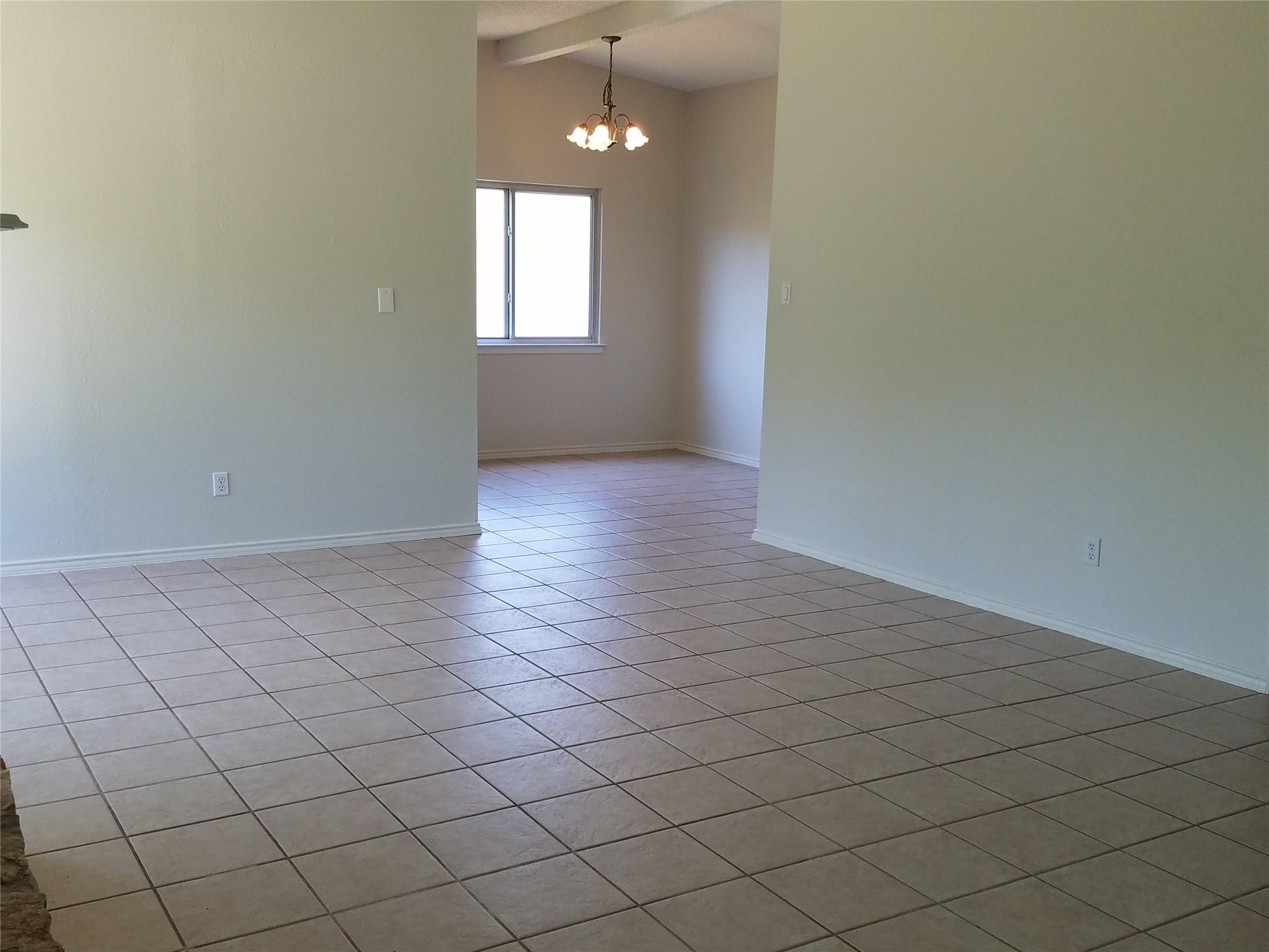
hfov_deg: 67.3
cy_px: 476
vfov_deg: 53.1
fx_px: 953
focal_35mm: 26
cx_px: 634
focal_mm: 4.2
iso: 64
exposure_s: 1/120
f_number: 1.7
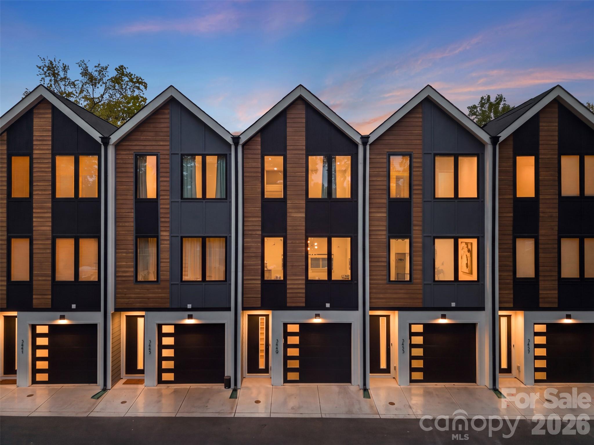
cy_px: 222
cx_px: 297
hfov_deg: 71.6
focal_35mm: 24
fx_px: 412
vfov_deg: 56.8
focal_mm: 8.67
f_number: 1.8
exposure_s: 1/120
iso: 160
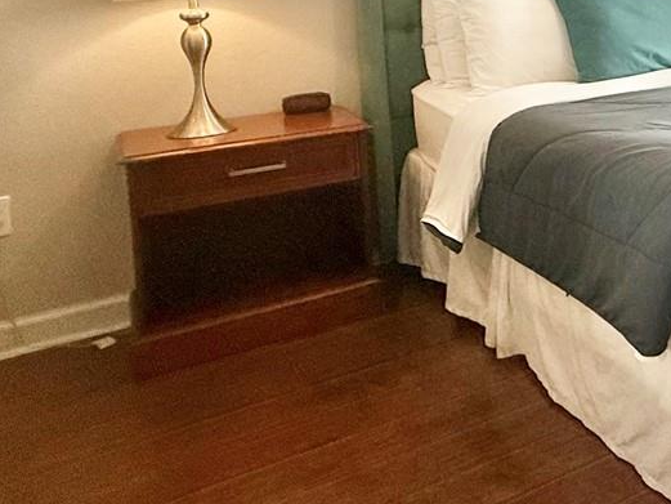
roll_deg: +0.8
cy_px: -1
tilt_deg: -3.6
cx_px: 842
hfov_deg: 33.7
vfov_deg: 31.1
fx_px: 834
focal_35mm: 43
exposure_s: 1/120
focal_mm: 2.22
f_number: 2.2
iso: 160
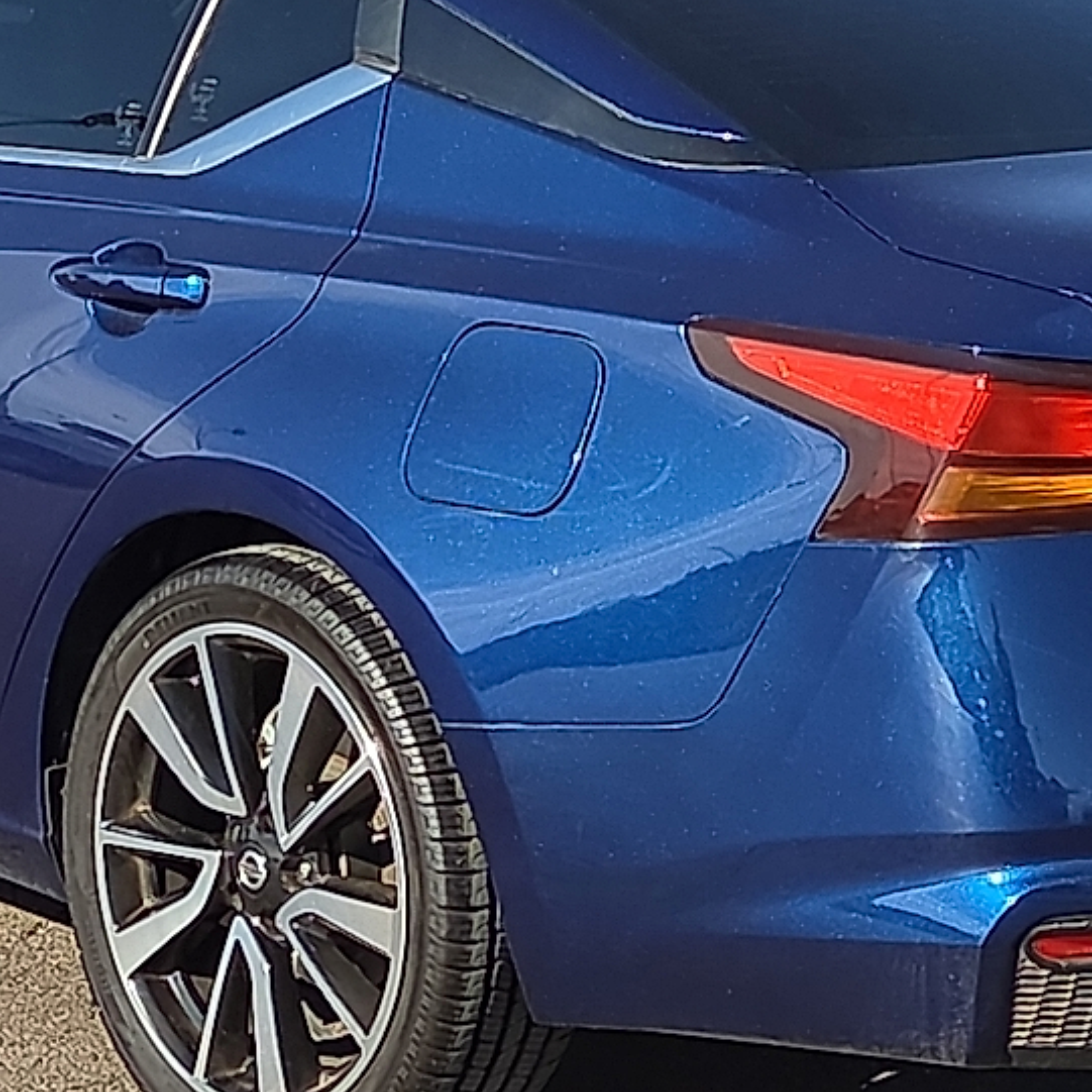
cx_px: 434
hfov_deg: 12.8
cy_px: 408
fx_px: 4854
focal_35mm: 136
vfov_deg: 12.8
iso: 25
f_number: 1.8
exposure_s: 1/1429
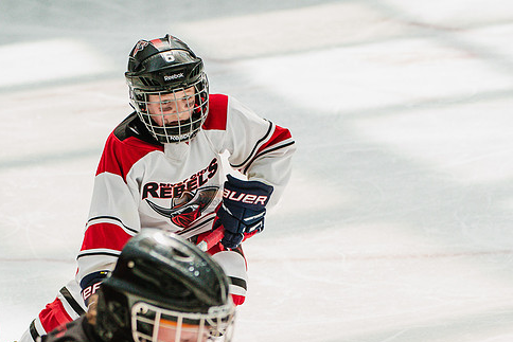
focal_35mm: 251
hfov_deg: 8.2
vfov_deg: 5.5
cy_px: 339
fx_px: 3578
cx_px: 276
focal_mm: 120
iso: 1600
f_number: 4
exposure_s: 1/2000
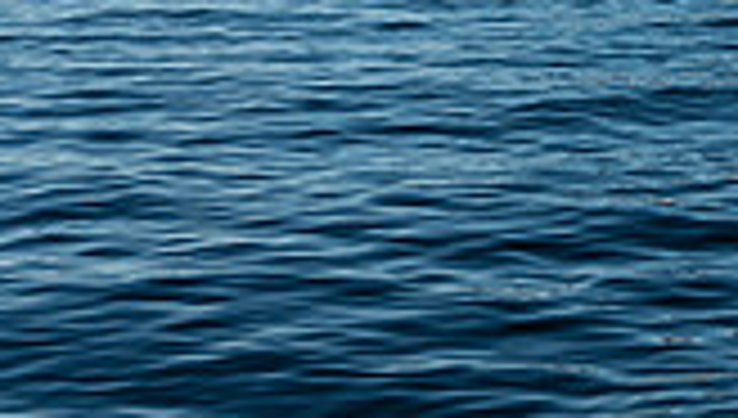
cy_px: -321
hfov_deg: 14.5
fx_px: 2608
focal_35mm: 133
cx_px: 1256
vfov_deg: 8.8
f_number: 4
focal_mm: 13.34
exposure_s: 1/400
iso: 400
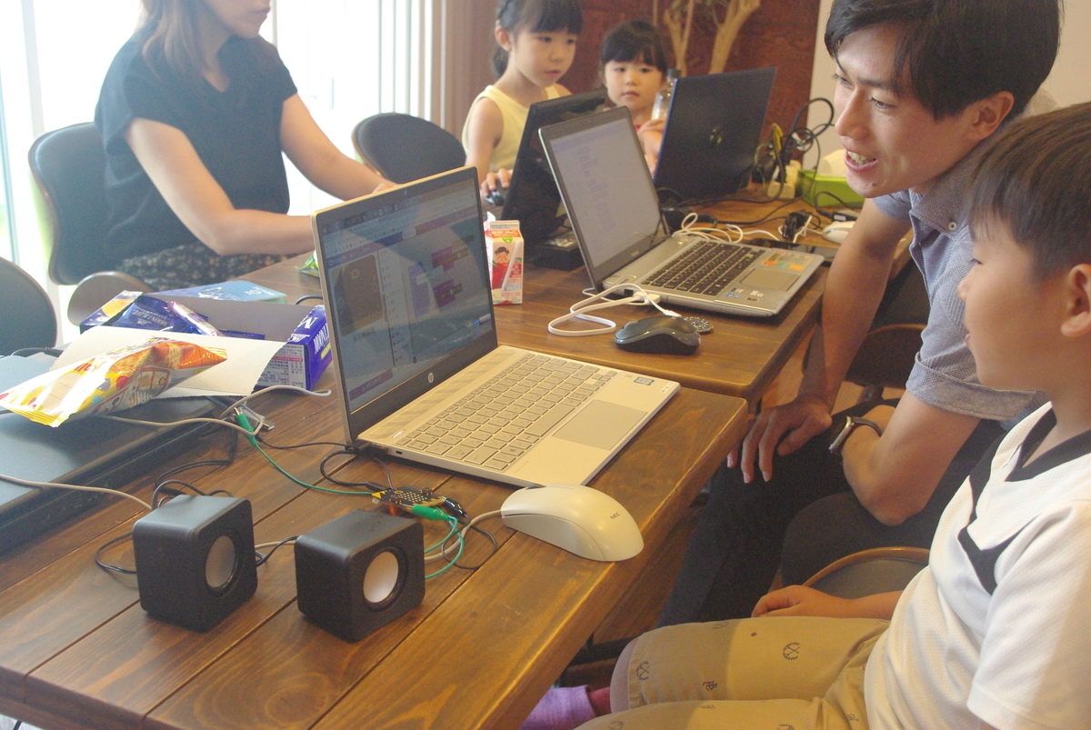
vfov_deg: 34.3
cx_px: 546
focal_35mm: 39
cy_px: 365
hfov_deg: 49.5
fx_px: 1183
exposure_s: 1/100
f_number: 6.3
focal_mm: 26.25
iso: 1600
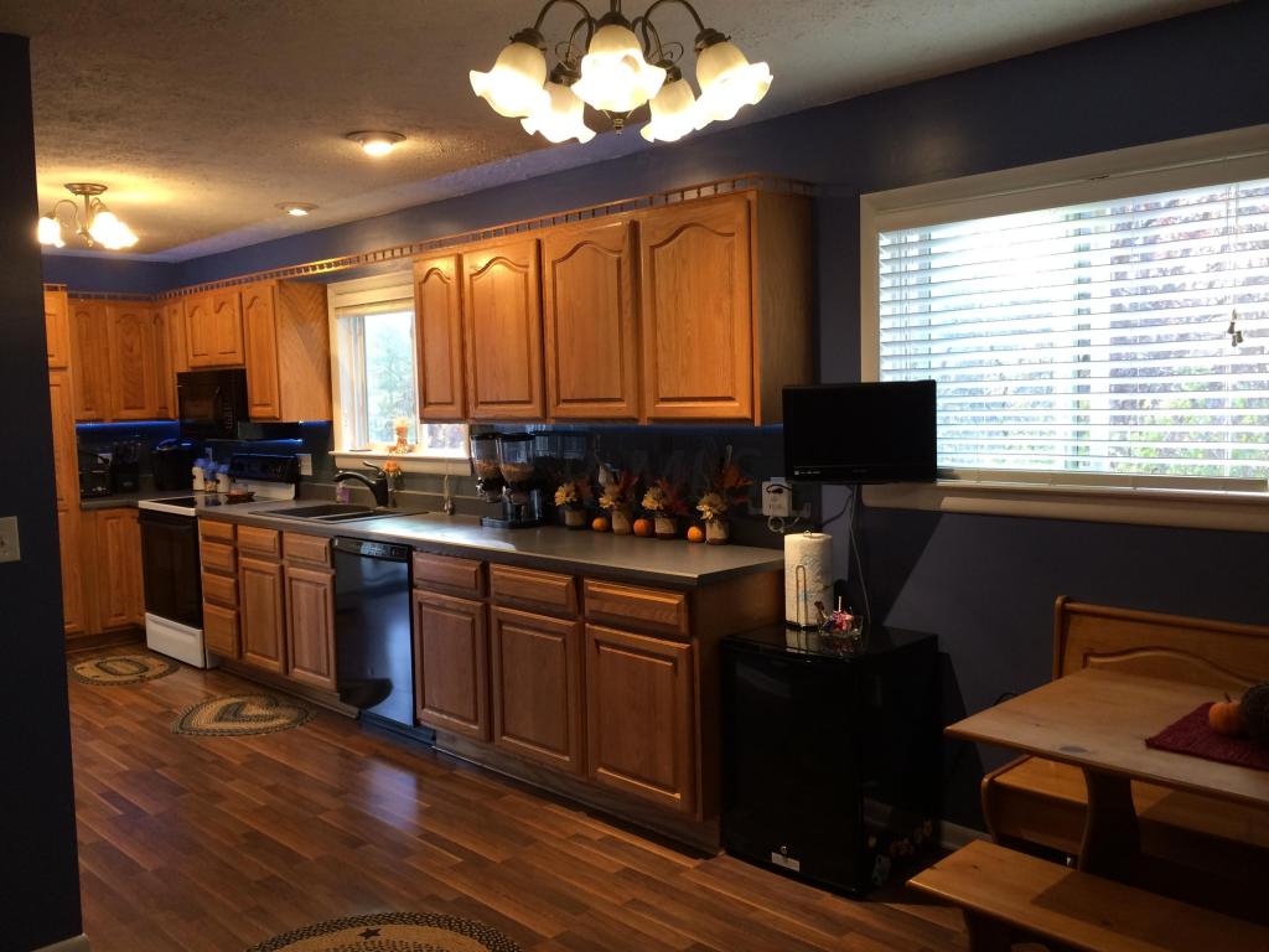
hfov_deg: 61.7
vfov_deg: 48.2
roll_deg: +2.0
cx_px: 634
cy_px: 476
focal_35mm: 29
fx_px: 1063
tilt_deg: -4.7
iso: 80
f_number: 2.2
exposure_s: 1/30
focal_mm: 4.15
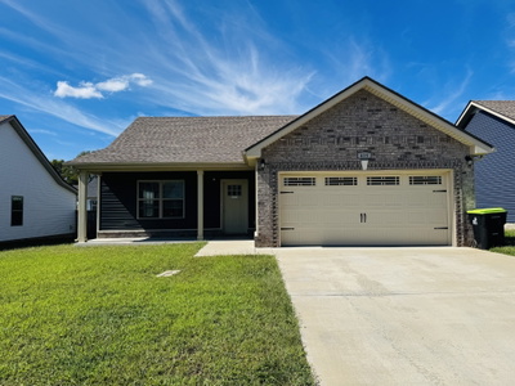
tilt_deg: +3.0
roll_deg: +0.1
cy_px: 193
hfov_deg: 71.6
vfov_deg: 56.8
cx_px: 258
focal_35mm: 24
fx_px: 357
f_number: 1.78
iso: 80
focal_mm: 6.76
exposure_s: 1/6410
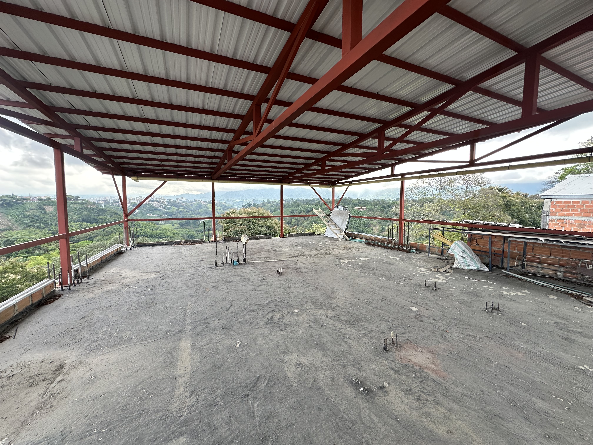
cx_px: 296
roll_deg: -0.4
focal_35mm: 14
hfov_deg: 102.1
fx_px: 240
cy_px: 222
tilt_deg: -5.8
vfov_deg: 85.7
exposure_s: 1/172
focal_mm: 2.22
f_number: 2.2
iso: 40
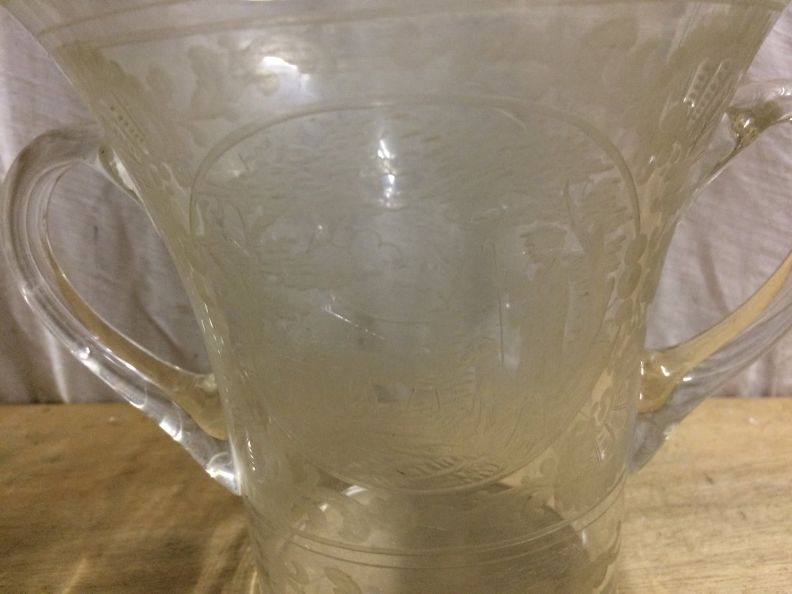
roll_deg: +2.6
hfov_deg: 61.7
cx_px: 396
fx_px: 664
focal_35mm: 29
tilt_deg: -16.3
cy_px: 297
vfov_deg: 48.2
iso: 320
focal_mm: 4.15
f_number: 2.2
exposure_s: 1/20
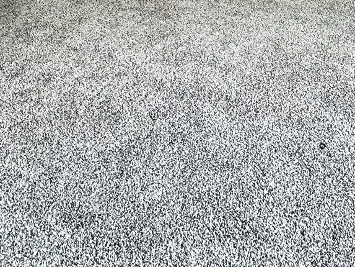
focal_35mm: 50
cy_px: -135
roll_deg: +0.2
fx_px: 513
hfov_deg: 37.7
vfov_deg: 23.3
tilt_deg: -4.7
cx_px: 238
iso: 250
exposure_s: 1/60
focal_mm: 2.22
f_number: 2.2
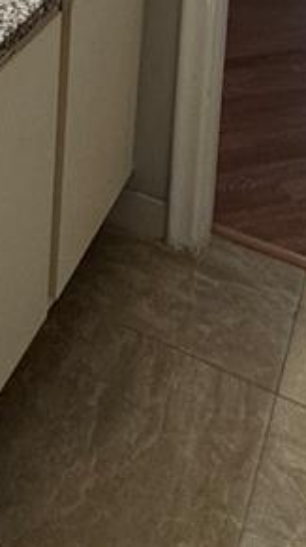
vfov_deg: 24.2
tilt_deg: -7.1
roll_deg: -2.5
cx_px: -9
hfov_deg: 18.5
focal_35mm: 63
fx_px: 912
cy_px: -320
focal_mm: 2.22
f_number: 2.2
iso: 100
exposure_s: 1/120
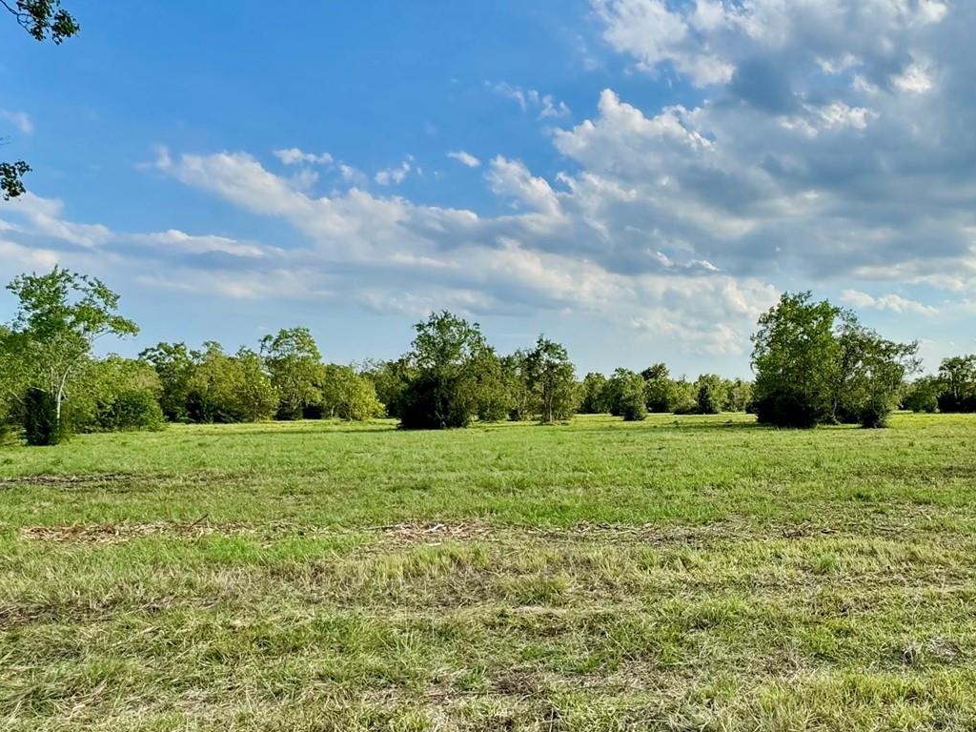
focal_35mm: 28
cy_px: 458
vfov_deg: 49.3
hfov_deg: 61.6
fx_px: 789
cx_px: 664
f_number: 2.2
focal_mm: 2.22
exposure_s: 1/1927
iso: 50
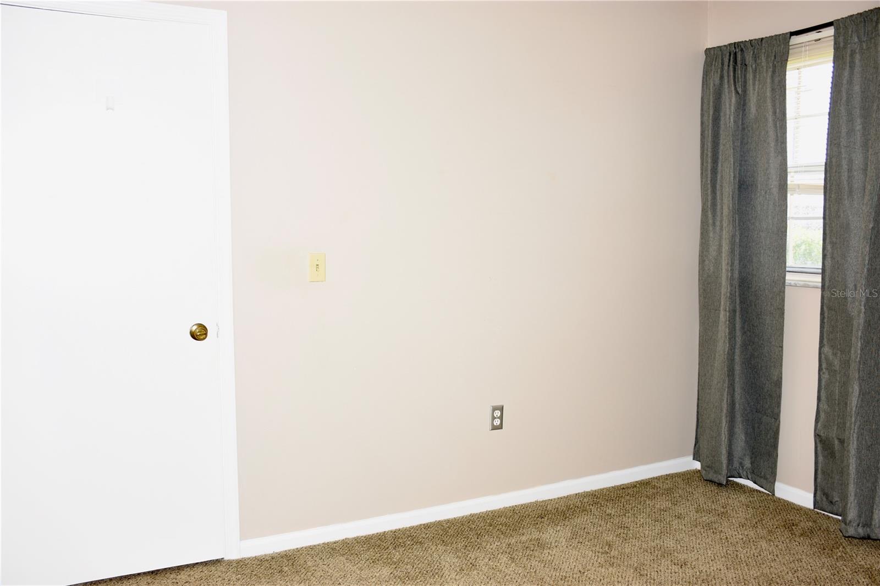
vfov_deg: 40.0
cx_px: 440
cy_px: 293
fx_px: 806
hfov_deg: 57.2
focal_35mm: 33
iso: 100
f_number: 4
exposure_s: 1/60
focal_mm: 22
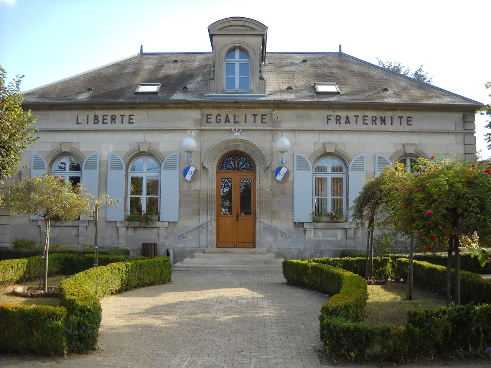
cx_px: 246
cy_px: 184
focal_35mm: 41
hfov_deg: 45.8
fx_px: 582
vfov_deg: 35.1
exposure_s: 1/250
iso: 64
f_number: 3.1
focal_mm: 6.72
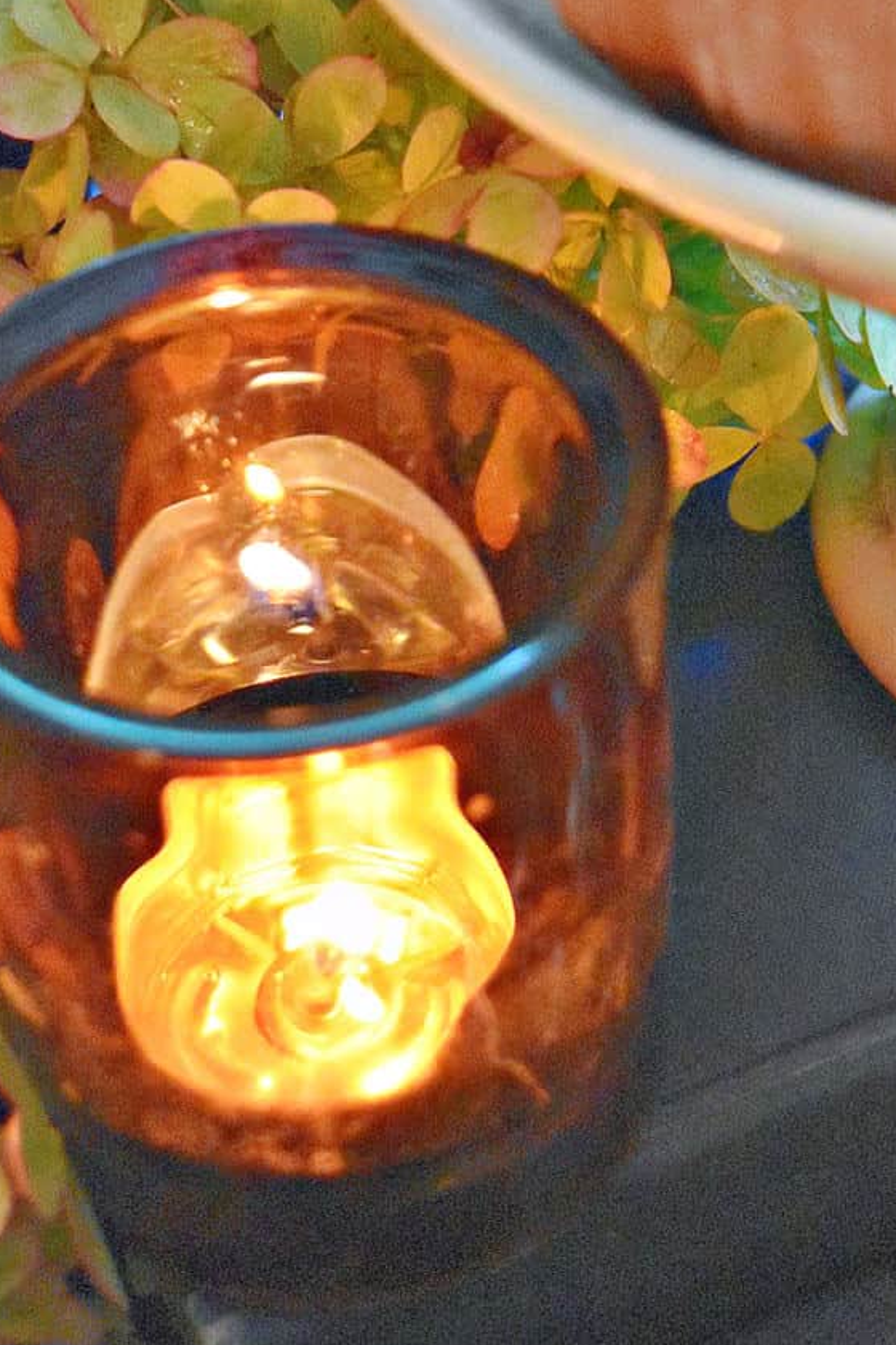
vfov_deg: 19.6
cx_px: 663
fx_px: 3882
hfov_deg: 13.1
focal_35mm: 104
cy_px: 461
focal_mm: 40
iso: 12800
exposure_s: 1/40
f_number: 4.8
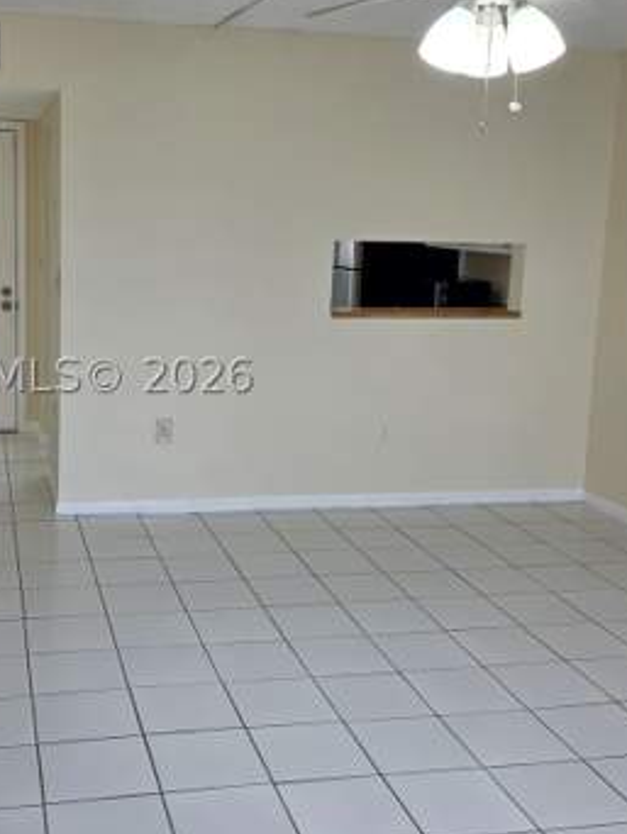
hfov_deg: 33.3
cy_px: 376
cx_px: 195
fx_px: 1037
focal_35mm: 43
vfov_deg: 43.8
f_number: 1.7
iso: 50
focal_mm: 6.3
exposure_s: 1/120
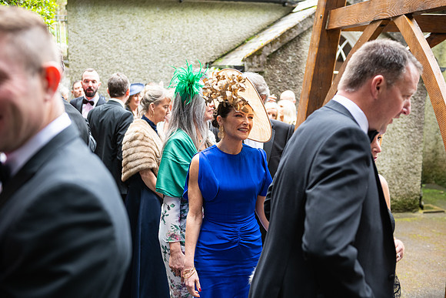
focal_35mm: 48
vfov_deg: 28.1
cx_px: 223
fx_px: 595
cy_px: 149
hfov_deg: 41.1
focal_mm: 48
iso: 400
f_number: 3.5
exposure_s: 1/160
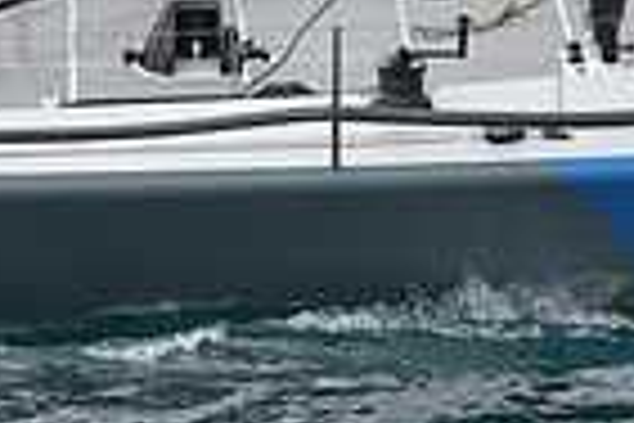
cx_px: 405
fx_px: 5072
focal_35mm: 288
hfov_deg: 7.2
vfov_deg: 4.7
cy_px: -214
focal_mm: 70
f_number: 8
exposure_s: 1/800
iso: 250
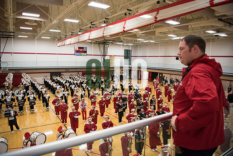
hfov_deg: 73.7
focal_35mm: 24
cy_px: 78
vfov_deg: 53.2
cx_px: 116
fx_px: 155
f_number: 3.2
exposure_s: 1/500
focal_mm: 24
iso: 2000
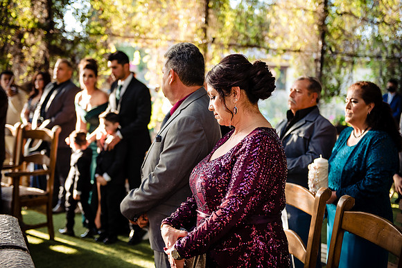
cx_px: 201
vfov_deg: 24.6
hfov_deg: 36.2
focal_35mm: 55
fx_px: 614
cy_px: 134
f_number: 2.8
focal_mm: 55
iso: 800
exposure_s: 1/250
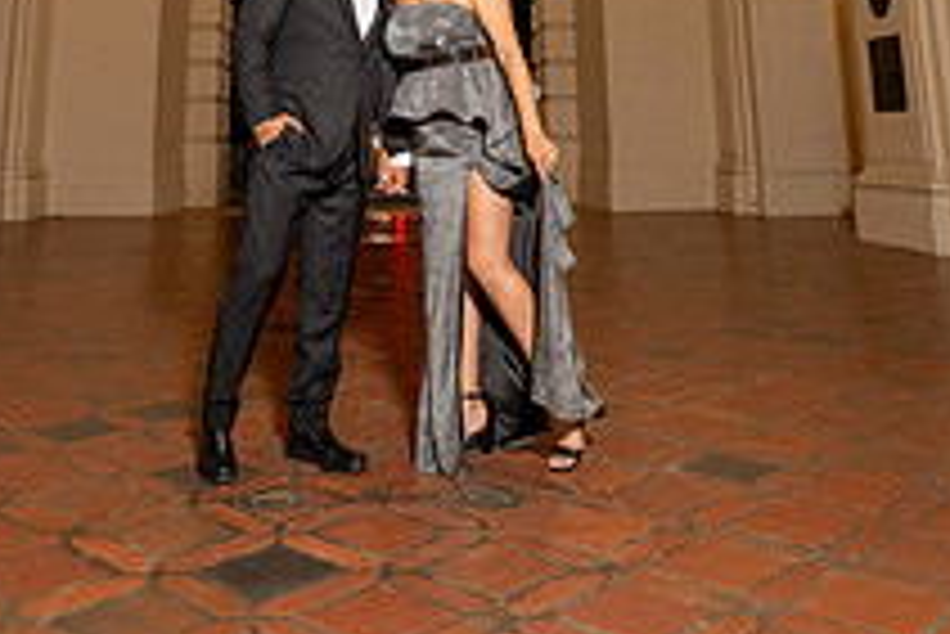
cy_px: -167
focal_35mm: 42
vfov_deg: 27.3
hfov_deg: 46.2
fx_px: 1109
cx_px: 407
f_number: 2.8
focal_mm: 14.6
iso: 800
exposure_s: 1/160
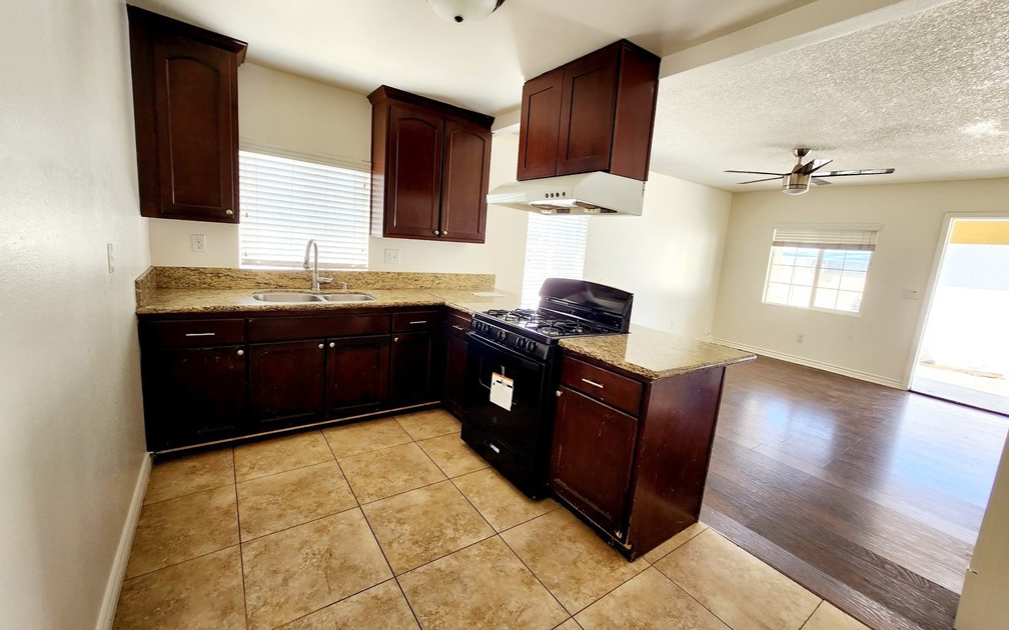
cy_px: 311
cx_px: 501
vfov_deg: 78.6
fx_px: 385
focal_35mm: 14
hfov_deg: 105.3
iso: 64
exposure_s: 1/60.2
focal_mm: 1.74
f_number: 2.2
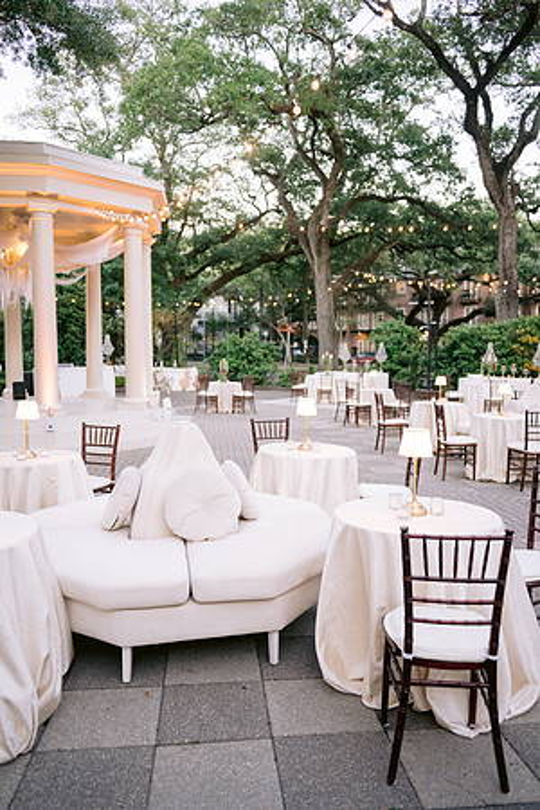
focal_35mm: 28
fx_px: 630
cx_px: 270
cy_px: 405
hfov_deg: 46.4
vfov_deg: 65.5
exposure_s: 1/125
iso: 800
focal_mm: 28
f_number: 2.8
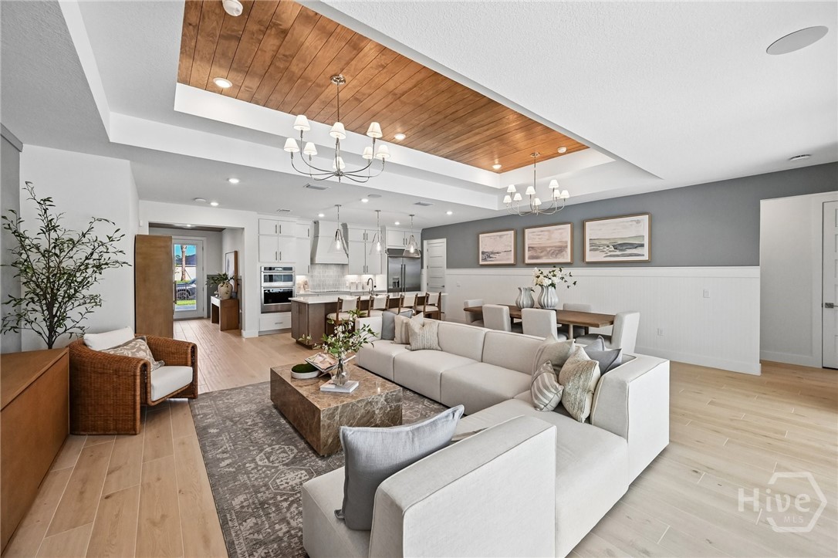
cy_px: 279
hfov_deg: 104.3
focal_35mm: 14
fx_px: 326
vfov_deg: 81.2
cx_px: 419
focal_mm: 14
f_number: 8
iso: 4000
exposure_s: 1/640
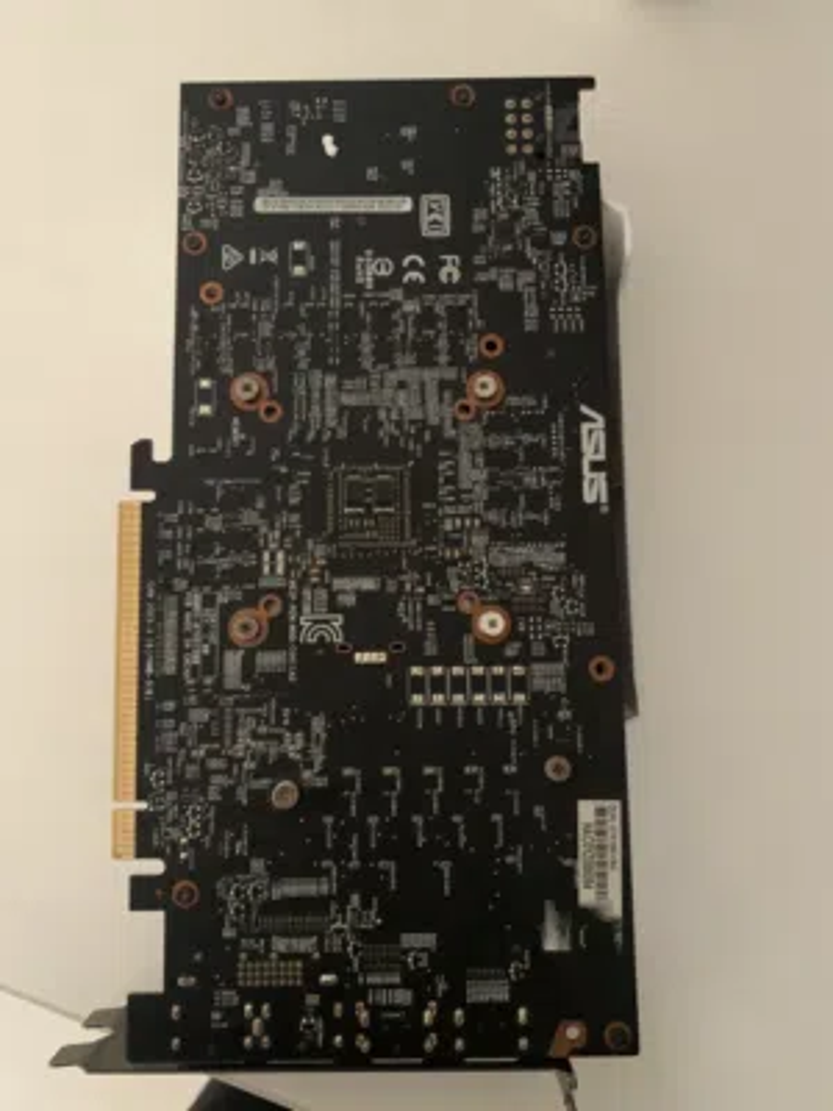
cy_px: 556
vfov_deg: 67.3
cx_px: 416
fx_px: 834
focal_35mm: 26
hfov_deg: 53.1
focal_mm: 4.25
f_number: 1.8
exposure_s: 1/24
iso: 800
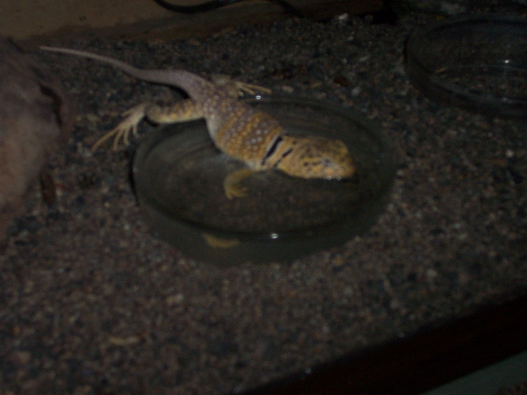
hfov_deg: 33.8
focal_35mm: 57
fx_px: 868
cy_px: 198
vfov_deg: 25.7
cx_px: 264
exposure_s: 1/60
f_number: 3.4
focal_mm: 8.6
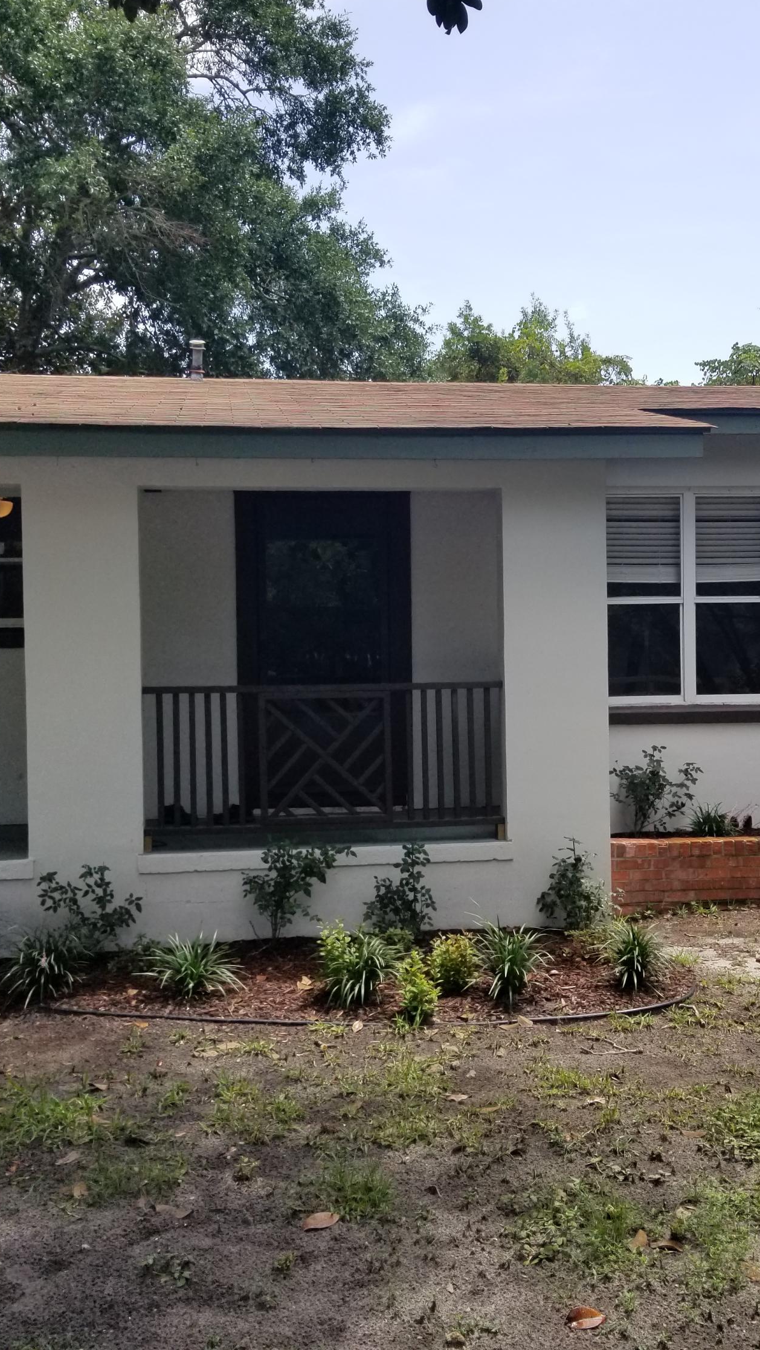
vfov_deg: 52.8
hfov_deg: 31.2
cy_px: 671
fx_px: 1361
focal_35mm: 38
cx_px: 424
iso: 50
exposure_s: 1/1745
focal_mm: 4.25
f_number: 1.7
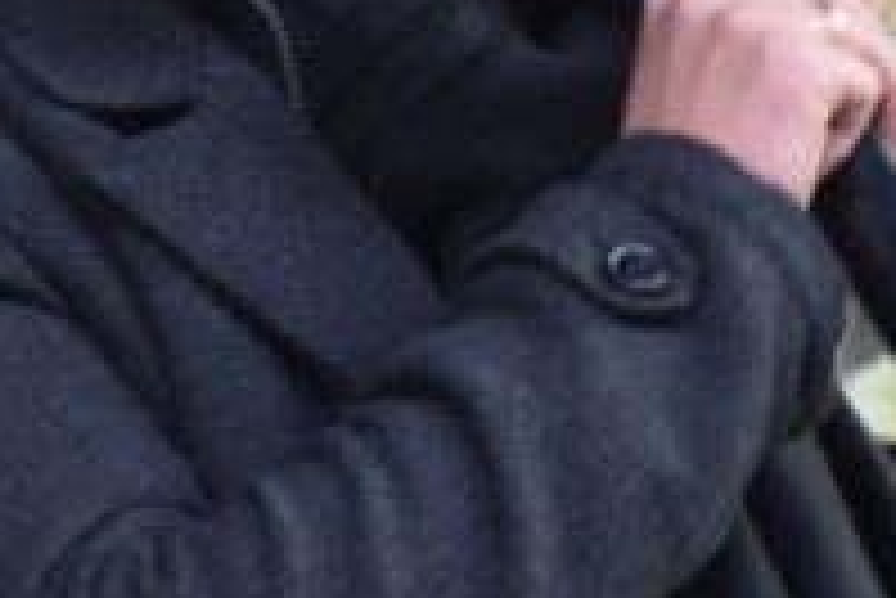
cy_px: 103
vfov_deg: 2.3
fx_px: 15141
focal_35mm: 608
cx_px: 572
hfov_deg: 3.4
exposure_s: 1/125
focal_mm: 105
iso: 400
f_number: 5.6
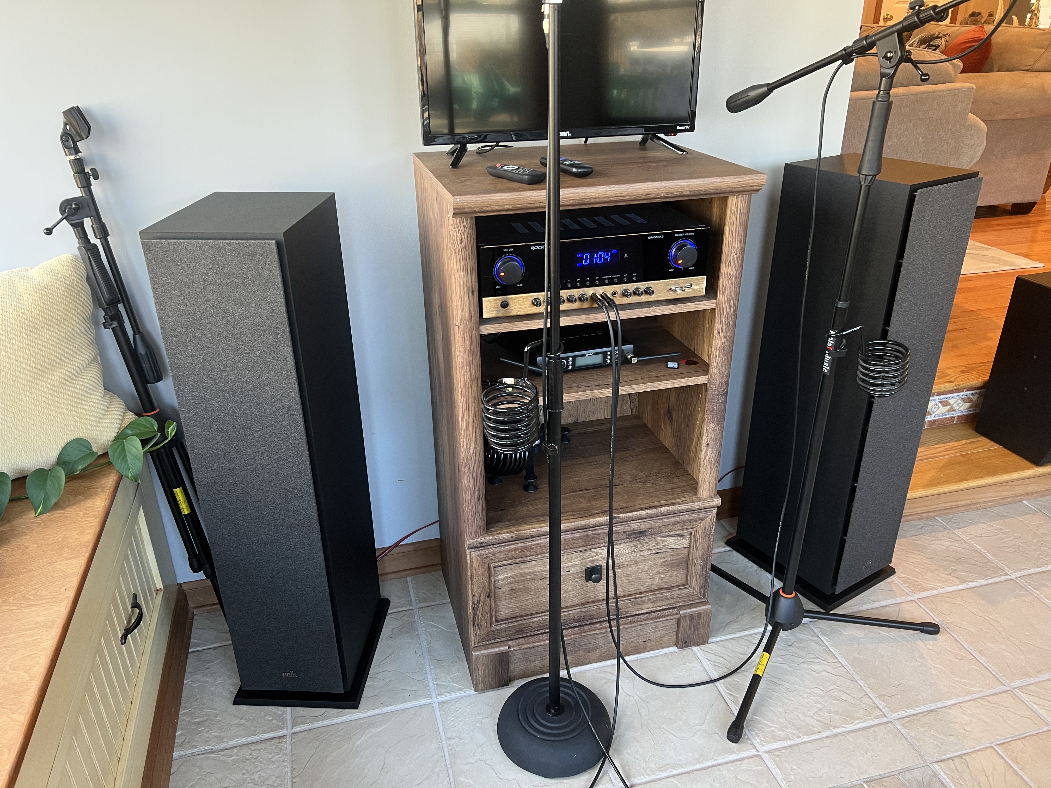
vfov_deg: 53.1
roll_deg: +1.3
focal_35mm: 26
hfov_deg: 67.3
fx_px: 789
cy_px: 394
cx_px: 526
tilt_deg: -25.8
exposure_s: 1/60
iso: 200
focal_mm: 5.7
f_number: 1.5
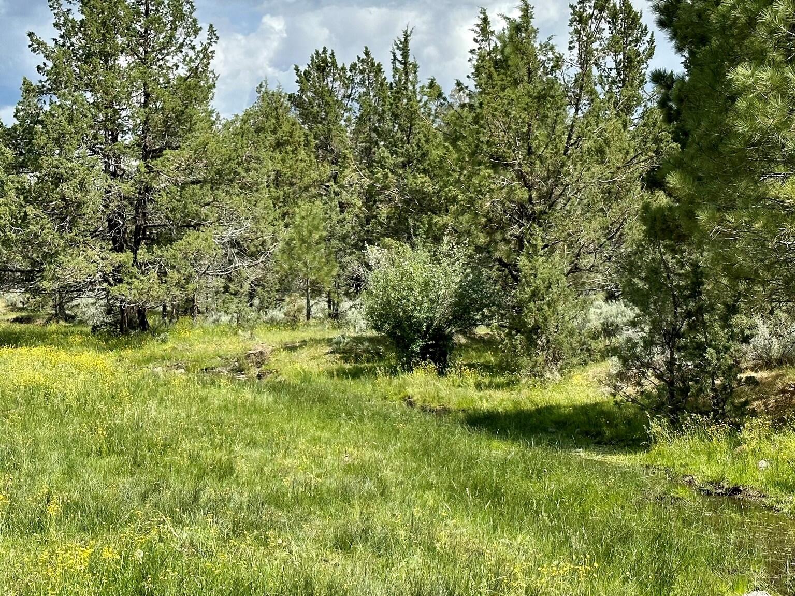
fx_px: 1102
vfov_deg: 30.3
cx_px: 398
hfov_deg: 39.7
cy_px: 298
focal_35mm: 48
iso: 64
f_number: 1.78
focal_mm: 6.86
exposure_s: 1/3472
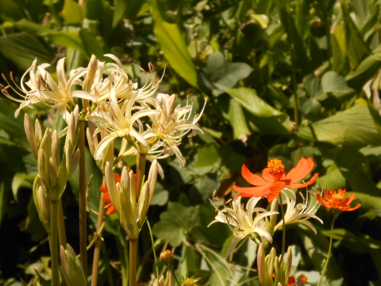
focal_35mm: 156
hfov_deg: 12.7
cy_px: 143
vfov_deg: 9.5
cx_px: 190
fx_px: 1717
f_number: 6.5
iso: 80
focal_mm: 27.6
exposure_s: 1/320
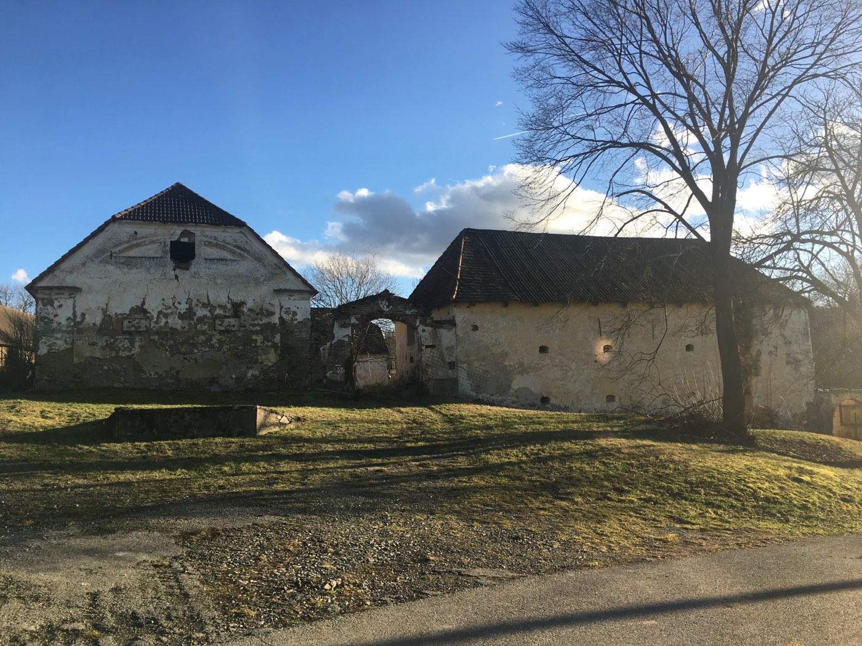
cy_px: 323
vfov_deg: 48.2
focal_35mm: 29
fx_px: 722
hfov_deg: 61.7
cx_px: 431
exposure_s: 1/725
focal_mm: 4.15
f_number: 2.2
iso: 25
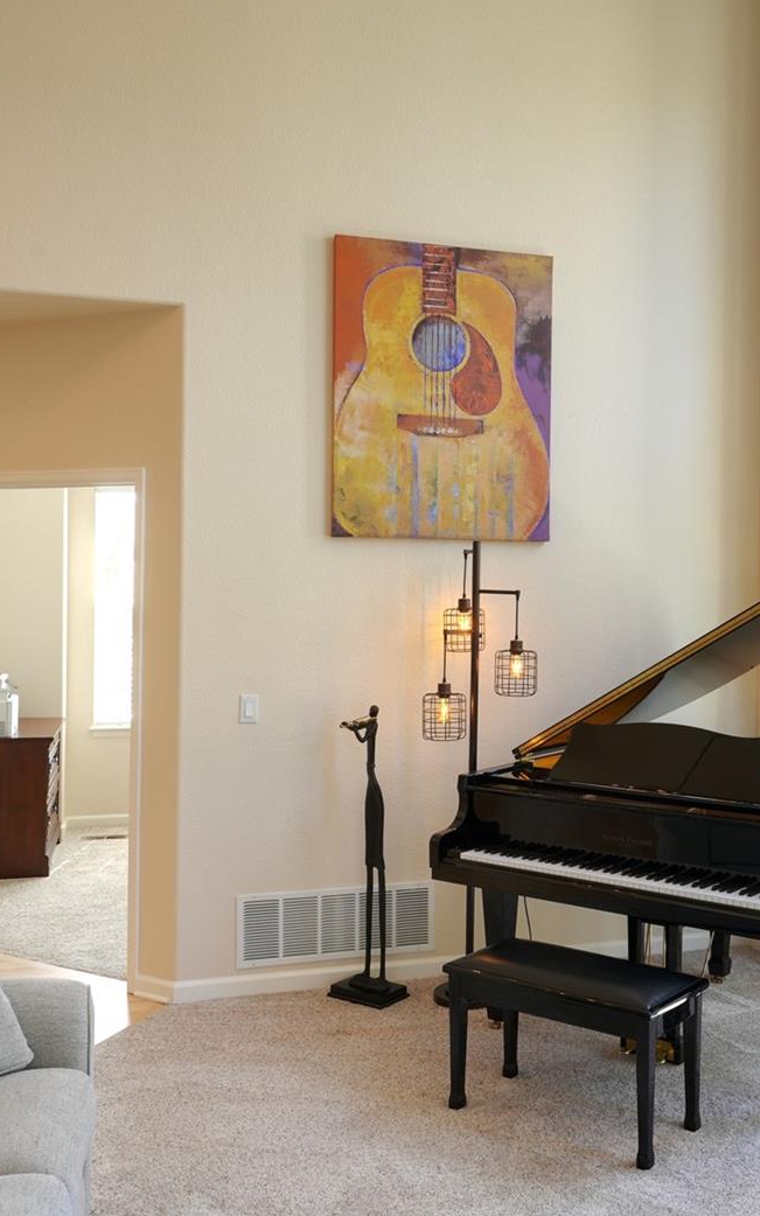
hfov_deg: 34.3
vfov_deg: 54.0
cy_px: 600
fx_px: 1193
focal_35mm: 36
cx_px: 602
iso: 400
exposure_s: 1/60
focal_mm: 23
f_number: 8
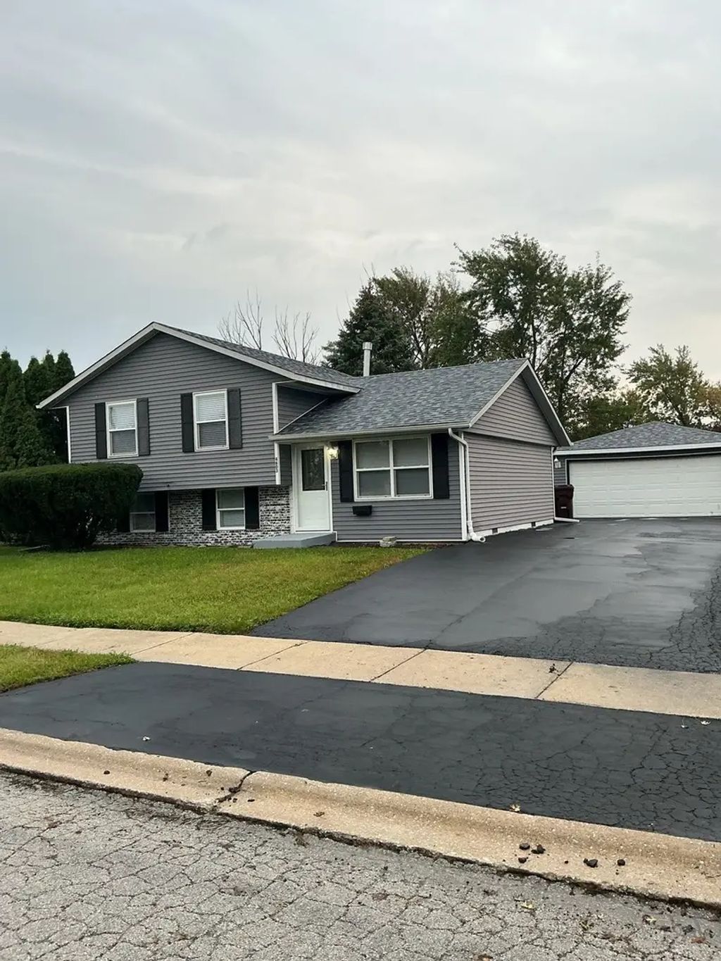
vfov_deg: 61.7
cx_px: 360
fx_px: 805
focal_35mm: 29
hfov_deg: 48.2
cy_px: 480
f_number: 1.8
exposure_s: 1/120
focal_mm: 3
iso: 32
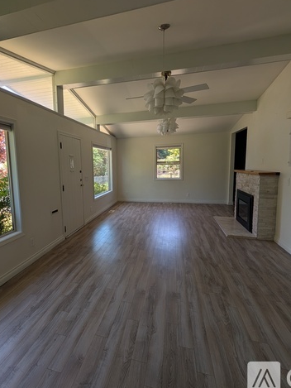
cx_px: 107
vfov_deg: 91.0
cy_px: 188
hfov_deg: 73.3
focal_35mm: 17
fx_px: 190
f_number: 1.7
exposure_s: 1/160
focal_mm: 2.02
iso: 48
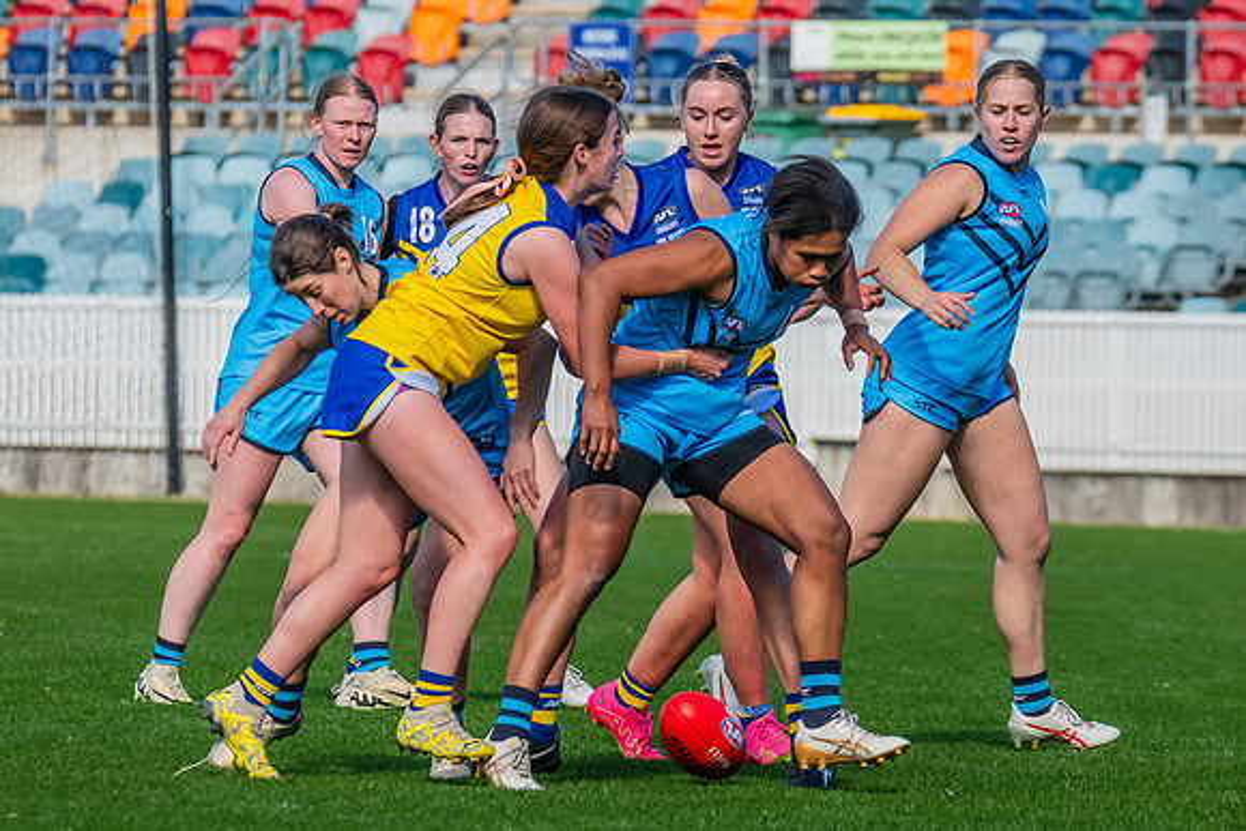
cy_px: 399
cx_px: 818
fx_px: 17167
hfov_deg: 4.2
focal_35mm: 496
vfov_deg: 2.8
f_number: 9
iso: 800
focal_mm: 290
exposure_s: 1/1250
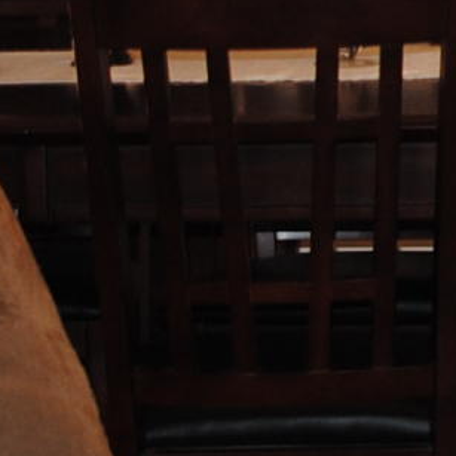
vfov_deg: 6.0
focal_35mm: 289
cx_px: 1046
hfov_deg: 5.9
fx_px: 4307
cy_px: -260
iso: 200
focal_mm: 24
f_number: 2.8
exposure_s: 1/60
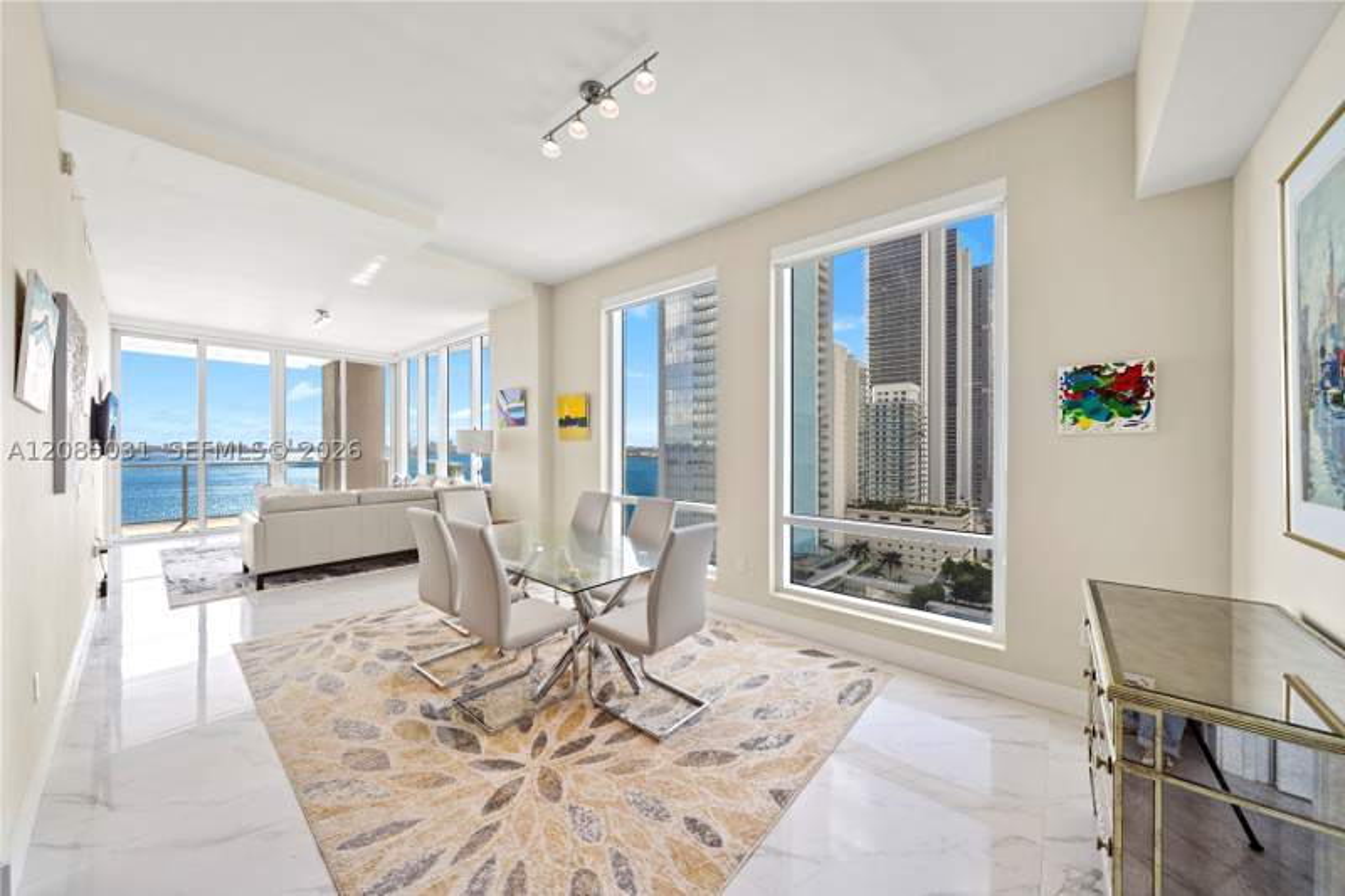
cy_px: 448
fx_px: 448
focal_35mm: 12
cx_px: 672
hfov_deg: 112.6
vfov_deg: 90.0
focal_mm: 12
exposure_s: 1/15
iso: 200
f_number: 8
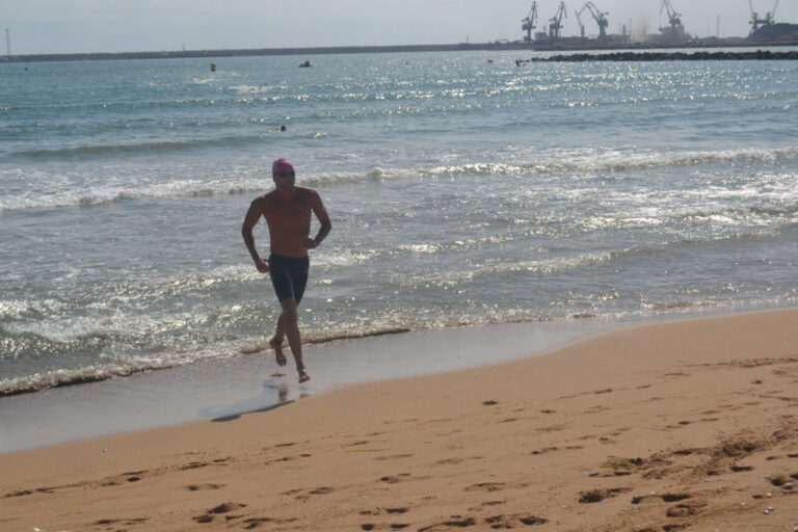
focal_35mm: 68
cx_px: 399
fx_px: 1496
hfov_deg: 29.9
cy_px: 266
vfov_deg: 20.2
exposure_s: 1/2000
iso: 320
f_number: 7.1
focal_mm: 45
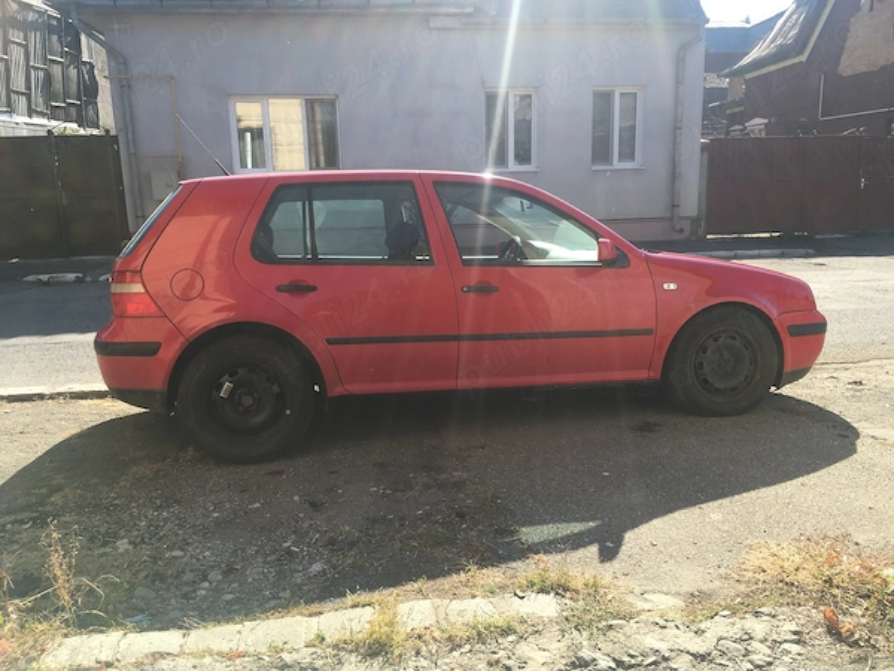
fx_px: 749
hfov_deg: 61.7
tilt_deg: -13.3
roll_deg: +2.3
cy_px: 336
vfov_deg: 48.2
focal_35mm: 29
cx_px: 447
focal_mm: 4.15
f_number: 2.2
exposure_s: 1/845
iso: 25
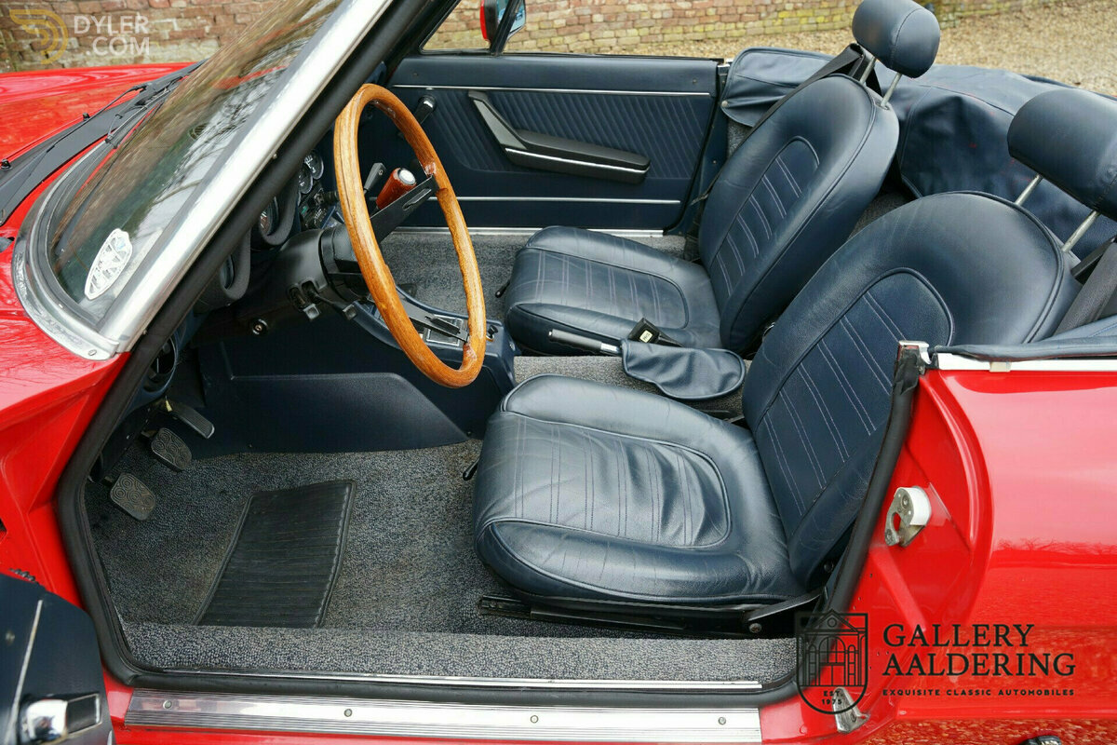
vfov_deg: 49.6
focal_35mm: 26
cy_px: 372
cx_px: 558
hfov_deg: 69.4
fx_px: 807
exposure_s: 1/60
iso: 400
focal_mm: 26
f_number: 6.3
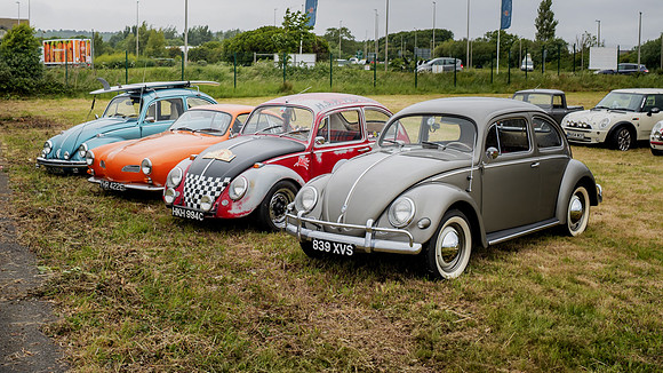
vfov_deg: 24.2
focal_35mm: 49
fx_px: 862
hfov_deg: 41.9
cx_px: 273
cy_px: 105
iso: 200
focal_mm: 19
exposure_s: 1/320
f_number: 4
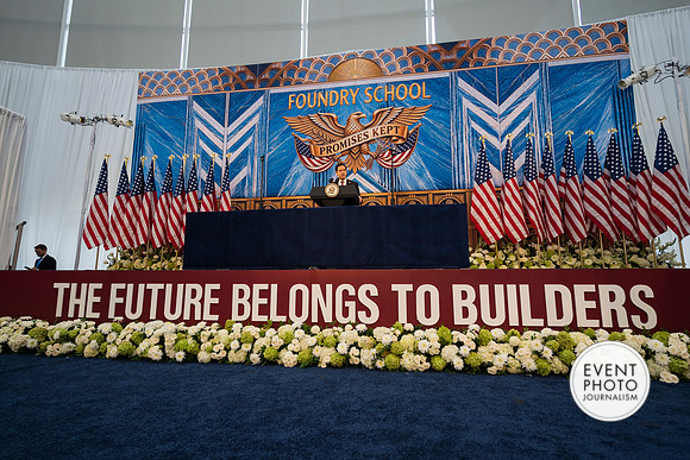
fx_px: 335
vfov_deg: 68.9
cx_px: 345
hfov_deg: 91.6
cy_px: 230
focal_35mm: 18
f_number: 4
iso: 280
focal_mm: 17.5
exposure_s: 1/200
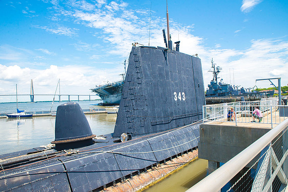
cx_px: 144
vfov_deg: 53.2
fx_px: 192
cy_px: 96
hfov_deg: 73.7
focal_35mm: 24
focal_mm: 24
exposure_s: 1/640
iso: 800
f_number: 13
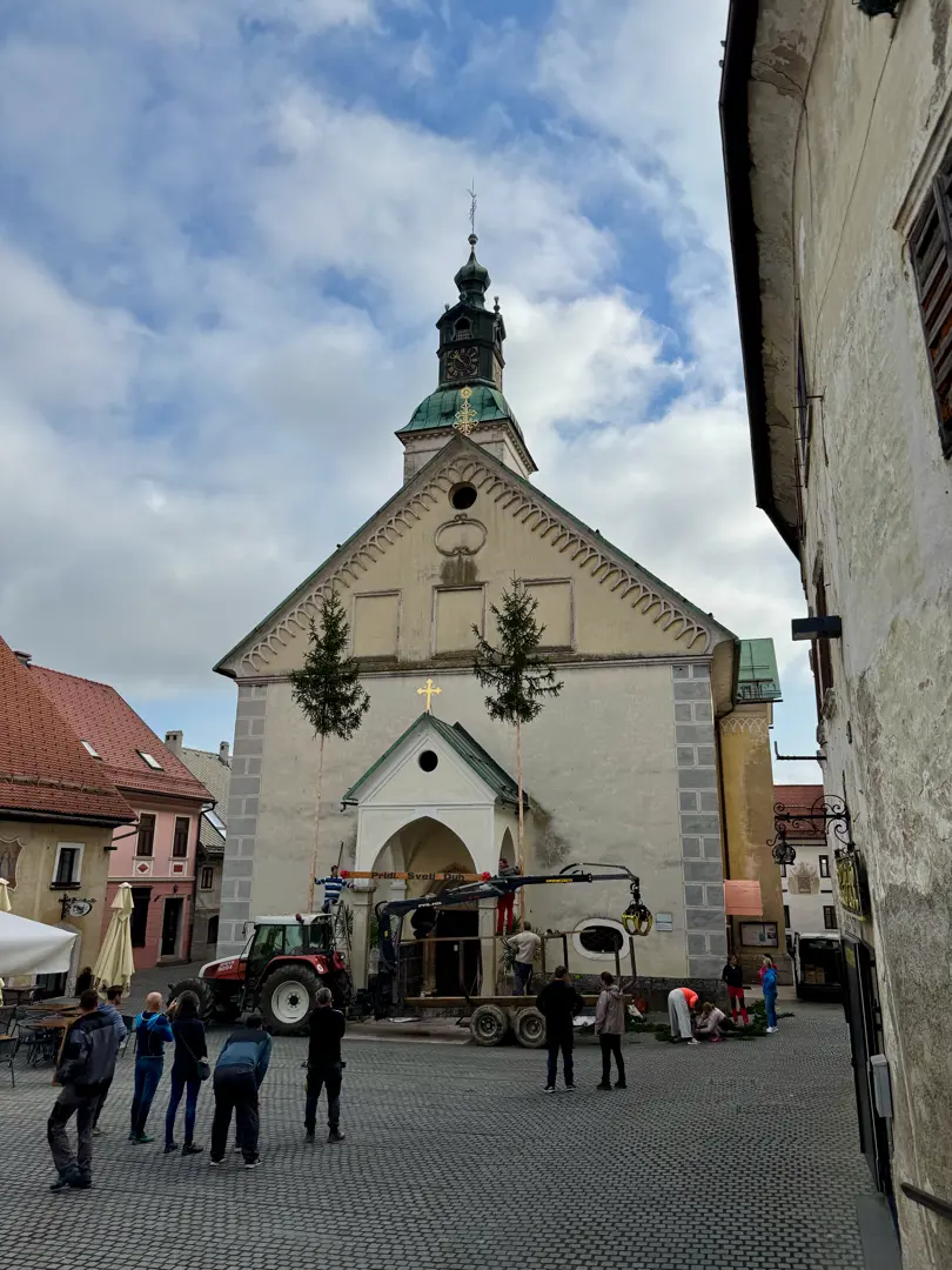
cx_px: 476
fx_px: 880
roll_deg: -1.2
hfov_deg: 56.8
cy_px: 635
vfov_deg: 71.6
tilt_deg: +14.2
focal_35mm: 24
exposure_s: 1/7092
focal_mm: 6.76
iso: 80
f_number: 1.78
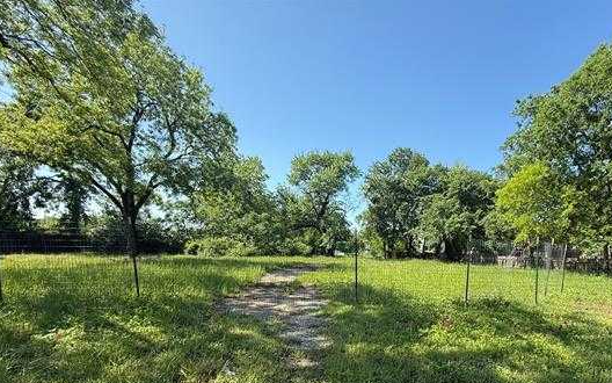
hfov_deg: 90.0
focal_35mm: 18
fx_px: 300
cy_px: 277
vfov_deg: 62.1
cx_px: 365
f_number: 2.2
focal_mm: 2.22
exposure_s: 1/664
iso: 50
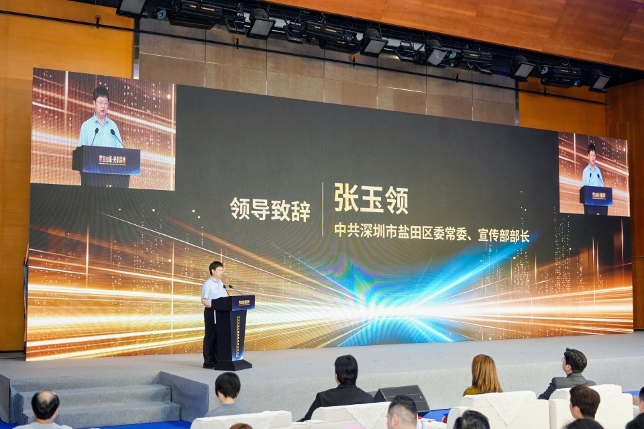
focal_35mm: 45
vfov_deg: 29.8
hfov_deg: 43.6
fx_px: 805
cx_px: 322
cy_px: 214
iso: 1250
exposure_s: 1/160
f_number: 4
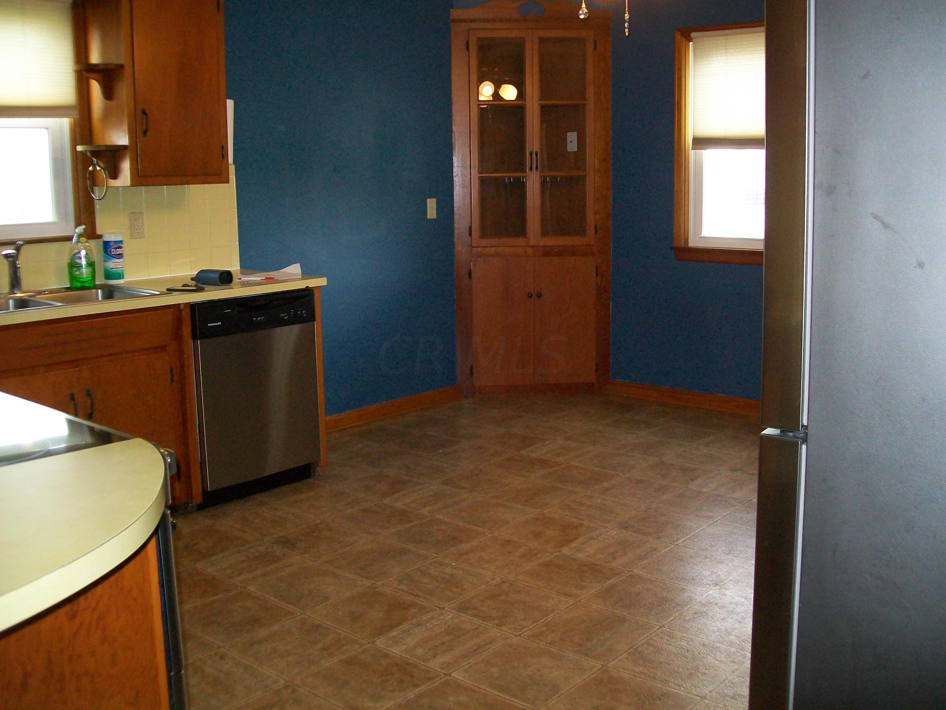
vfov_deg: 39.7
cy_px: 355
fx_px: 984
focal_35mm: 36
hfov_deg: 51.4
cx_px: 473
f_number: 2.7
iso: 160
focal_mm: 6
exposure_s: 1/60
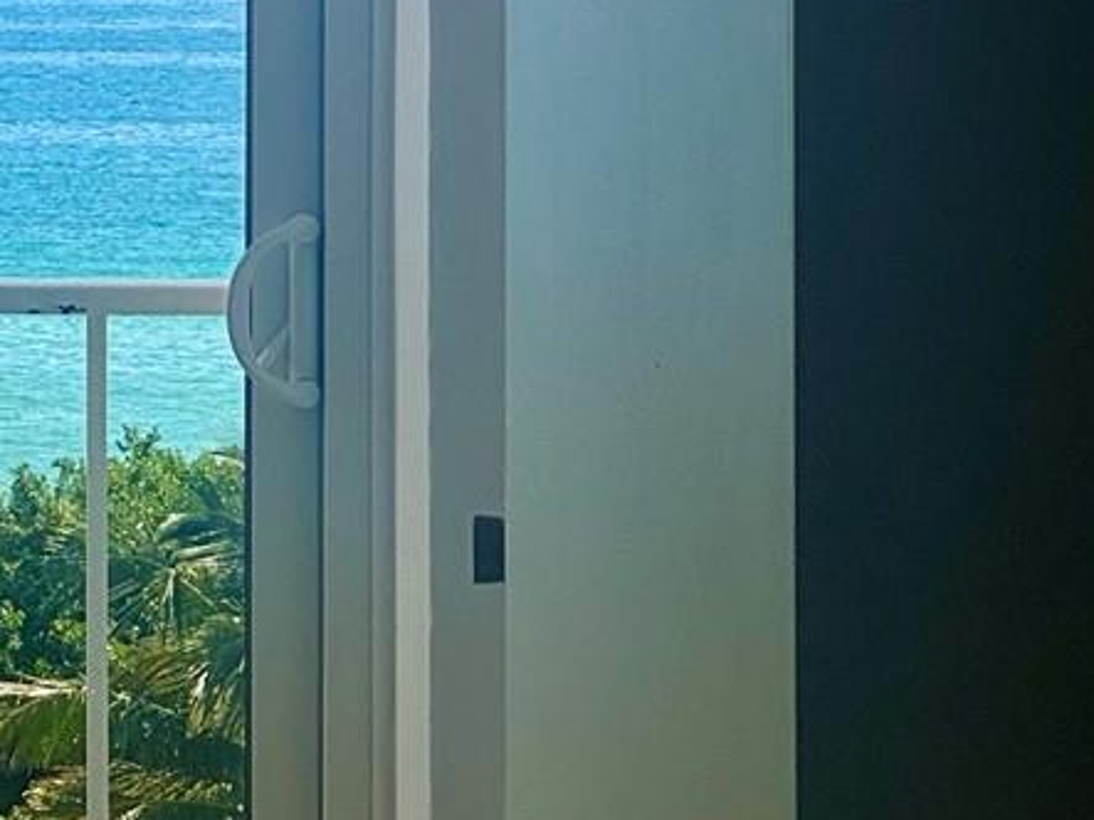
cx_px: -850
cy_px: 32
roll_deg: +0.2
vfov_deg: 5.3
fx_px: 8784
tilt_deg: -1.3
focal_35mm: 278
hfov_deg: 7.0
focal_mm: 9
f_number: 2.8
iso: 25
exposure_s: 1/533
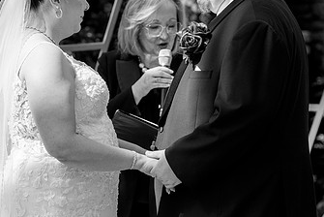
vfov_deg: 5.8
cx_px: 172
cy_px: 58
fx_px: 2135
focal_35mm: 237
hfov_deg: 8.7
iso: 640
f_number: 3.2
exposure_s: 1/3200
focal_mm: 137
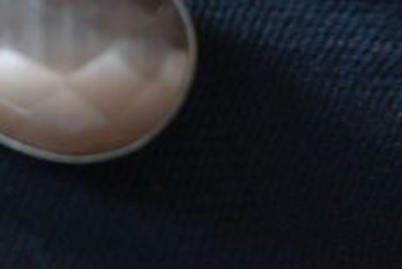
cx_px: 45
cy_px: 67
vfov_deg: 22.5
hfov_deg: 31.9
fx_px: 671
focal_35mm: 60
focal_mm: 10.4
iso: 125
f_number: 3.5
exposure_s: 1/3
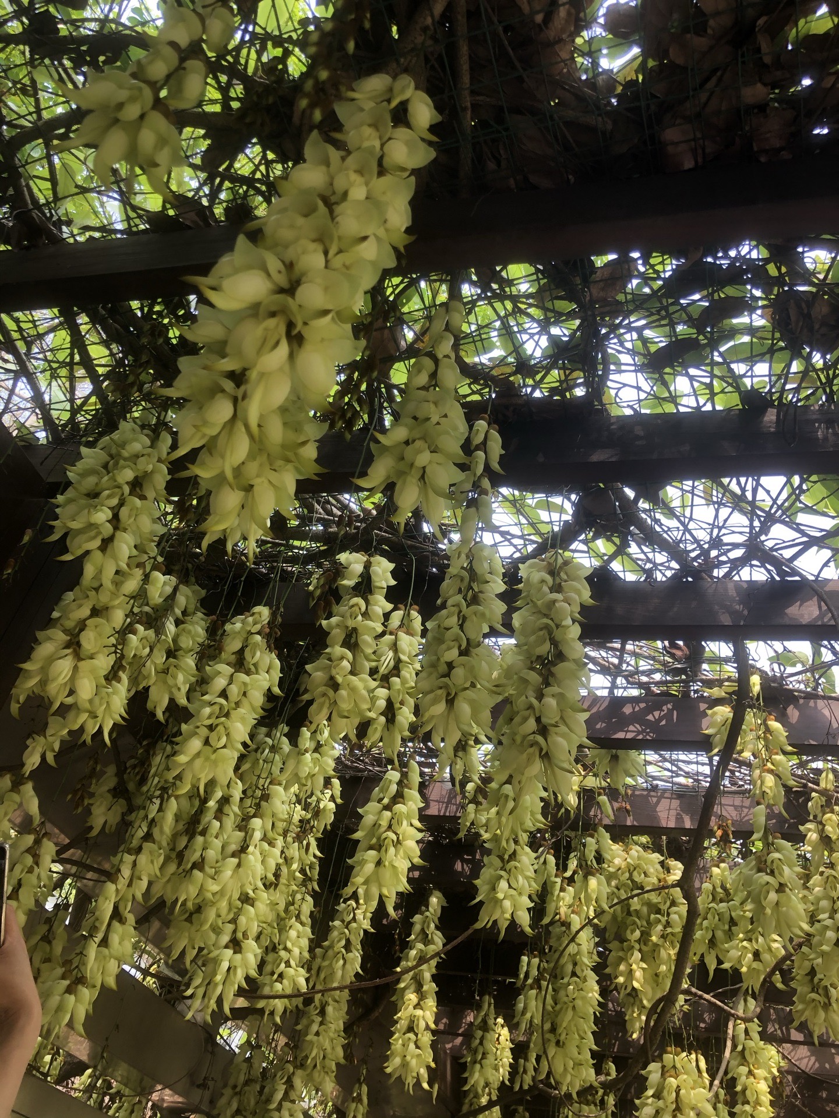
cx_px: 420
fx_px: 905
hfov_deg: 49.7
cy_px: 559
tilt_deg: +41.0
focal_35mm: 28
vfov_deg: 63.4
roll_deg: -12.0
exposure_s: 1/120
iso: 25
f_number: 1.8
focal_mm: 4
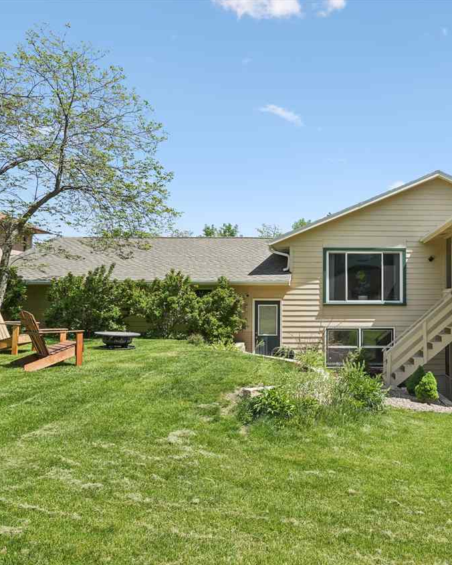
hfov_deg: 50.6
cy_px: 283
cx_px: 349
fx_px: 451
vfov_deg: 64.1
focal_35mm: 27
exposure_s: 1/1000
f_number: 8
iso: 400
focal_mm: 19
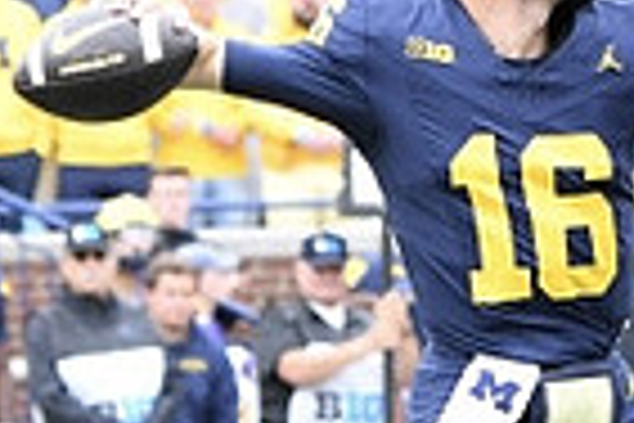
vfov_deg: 1.8
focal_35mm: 767
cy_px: 331
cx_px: 594
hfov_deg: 2.7
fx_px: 13507
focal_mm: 155
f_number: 5
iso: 1600
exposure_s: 1/1600
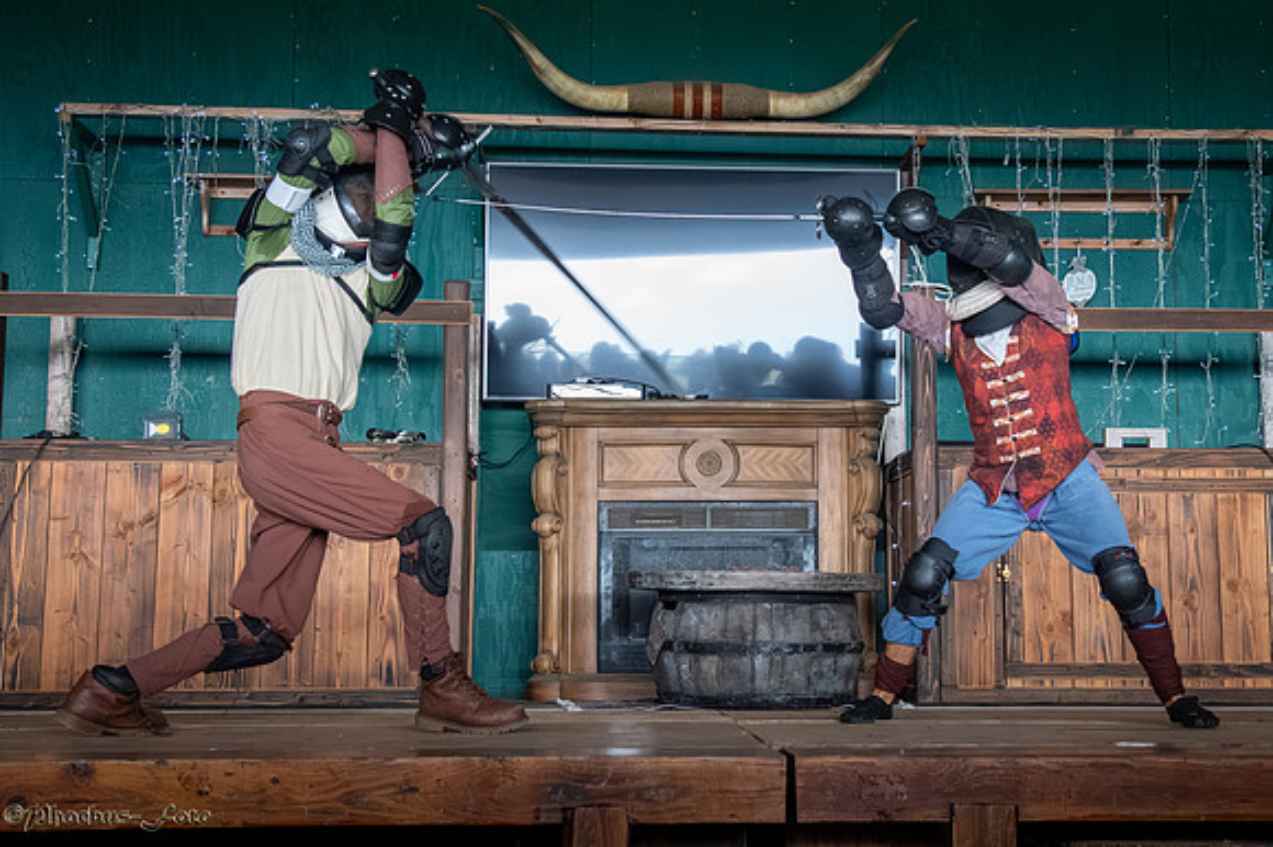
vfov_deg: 24.6
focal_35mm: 55
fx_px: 1941
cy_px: 393
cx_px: 753
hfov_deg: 36.2
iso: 8000
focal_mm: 40
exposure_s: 1/320
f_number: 5.6
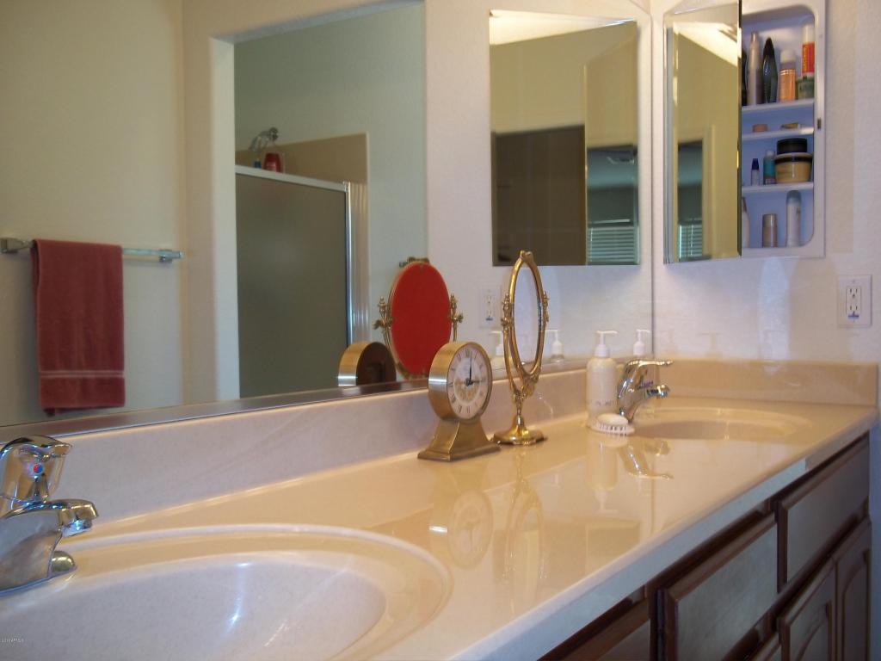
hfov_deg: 51.4
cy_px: 330
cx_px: 440
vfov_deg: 39.7
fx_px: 916
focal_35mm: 36
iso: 80
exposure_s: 1/30
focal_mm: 6.5
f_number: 3.1
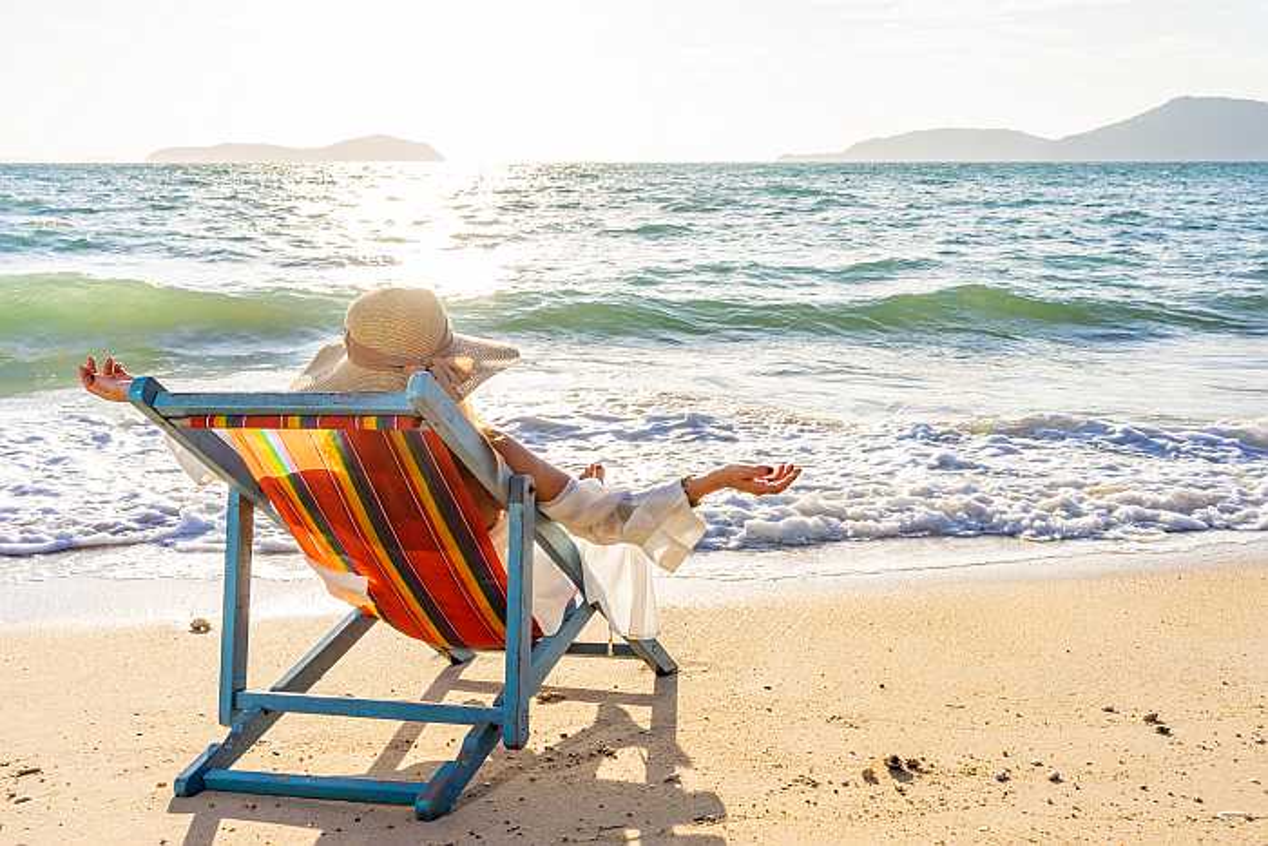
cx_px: 634
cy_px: 423
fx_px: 1233
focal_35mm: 35
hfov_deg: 54.4
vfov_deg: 37.9
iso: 100
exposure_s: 1/160
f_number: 9
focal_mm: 35
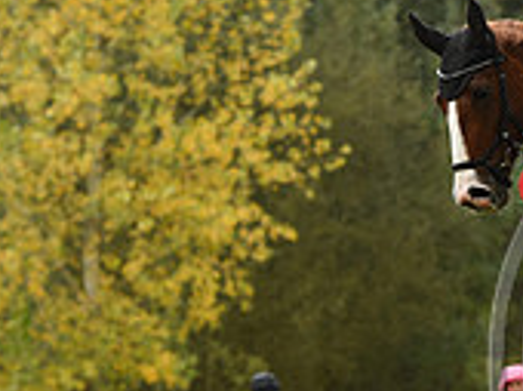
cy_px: 323
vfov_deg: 3.7
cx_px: 772
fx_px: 6050
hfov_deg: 4.9
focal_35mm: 401
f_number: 4.5
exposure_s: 1/1250
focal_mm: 122
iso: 900
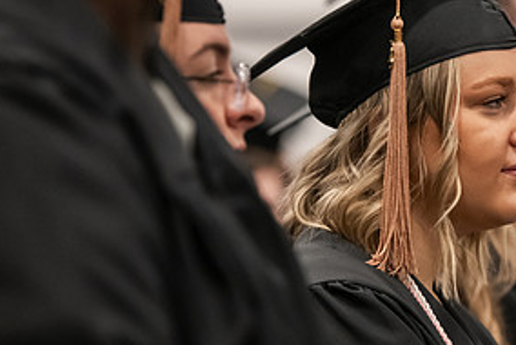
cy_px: 202
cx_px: 500
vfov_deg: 4.7
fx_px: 4247
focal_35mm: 296
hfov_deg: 6.9
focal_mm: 145
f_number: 3.2
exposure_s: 1/200
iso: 3200
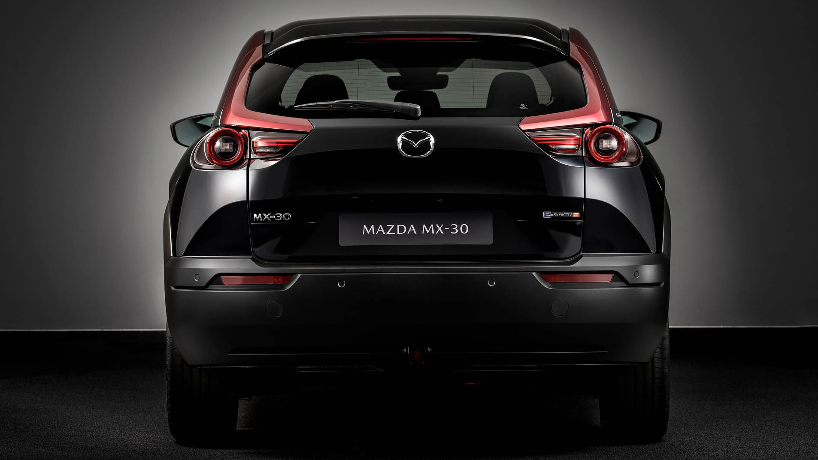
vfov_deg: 12.6
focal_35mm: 96
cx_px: 408
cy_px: 212
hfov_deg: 22.2
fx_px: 2082
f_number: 8
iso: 100
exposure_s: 1/2
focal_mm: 91
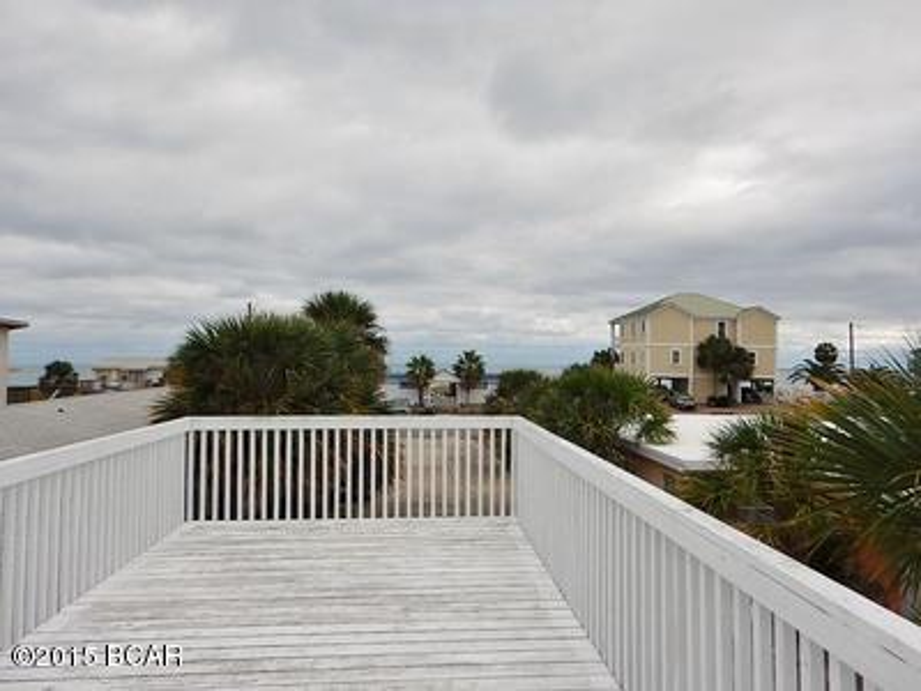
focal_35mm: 24
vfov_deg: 56.8
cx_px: 460
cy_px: 346
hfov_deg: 71.6
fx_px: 639
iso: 125
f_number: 4.1
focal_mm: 4.3
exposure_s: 1/800
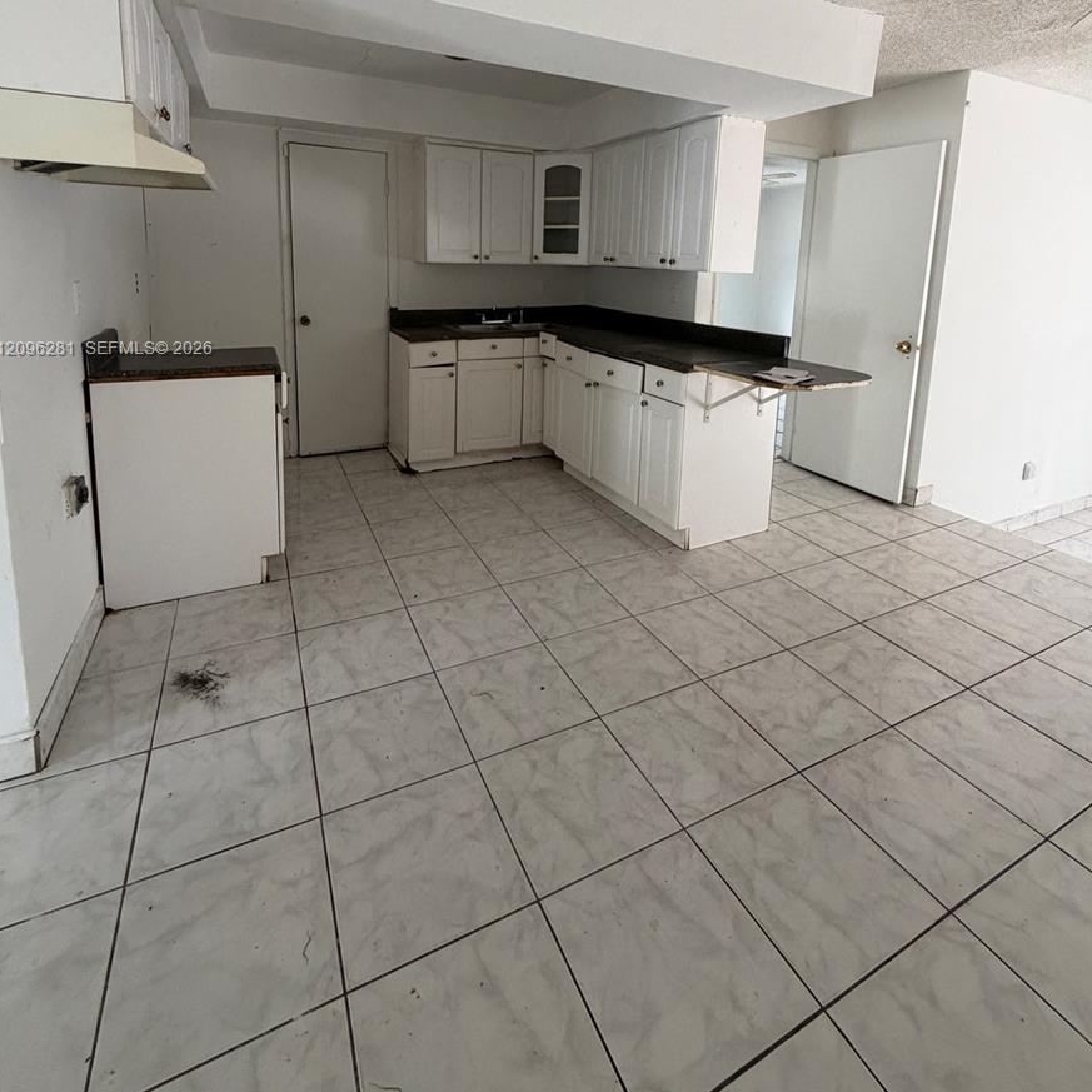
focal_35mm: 17
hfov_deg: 84.0
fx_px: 607
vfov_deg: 80.7
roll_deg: -1.3
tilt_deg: -7.5
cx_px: 544
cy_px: 350
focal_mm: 2.22
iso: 320
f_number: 2.2
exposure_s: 1/94
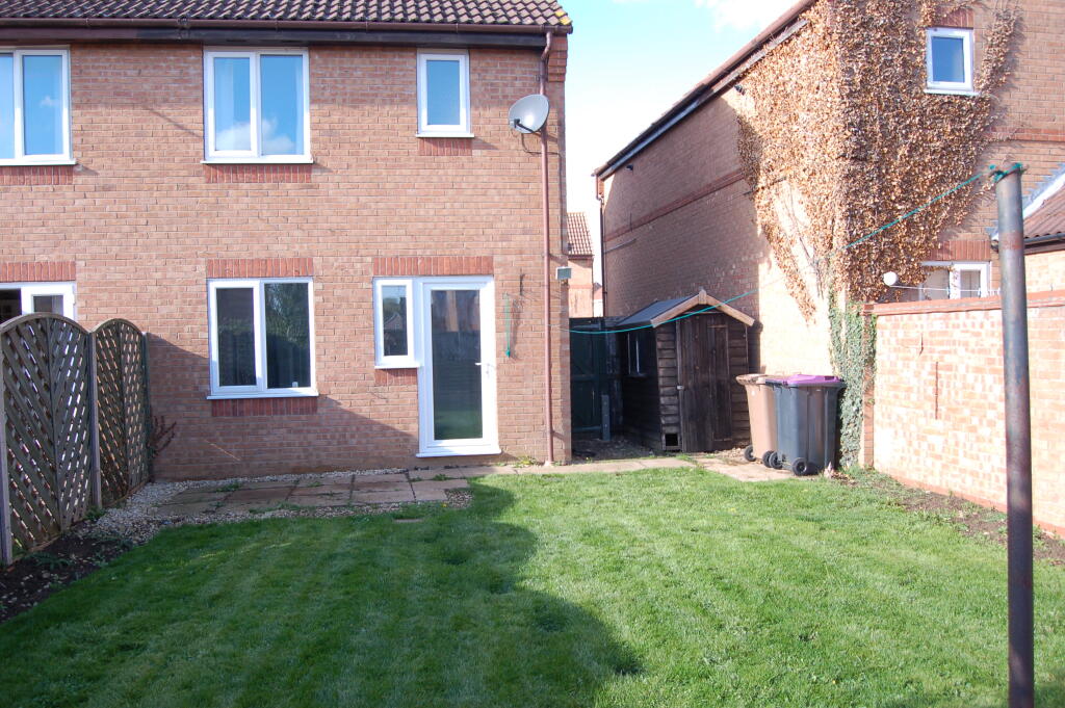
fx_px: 798
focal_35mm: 27
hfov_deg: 67.4
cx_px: 532
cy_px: 354
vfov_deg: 47.9
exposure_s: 1/160
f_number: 6.3
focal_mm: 18
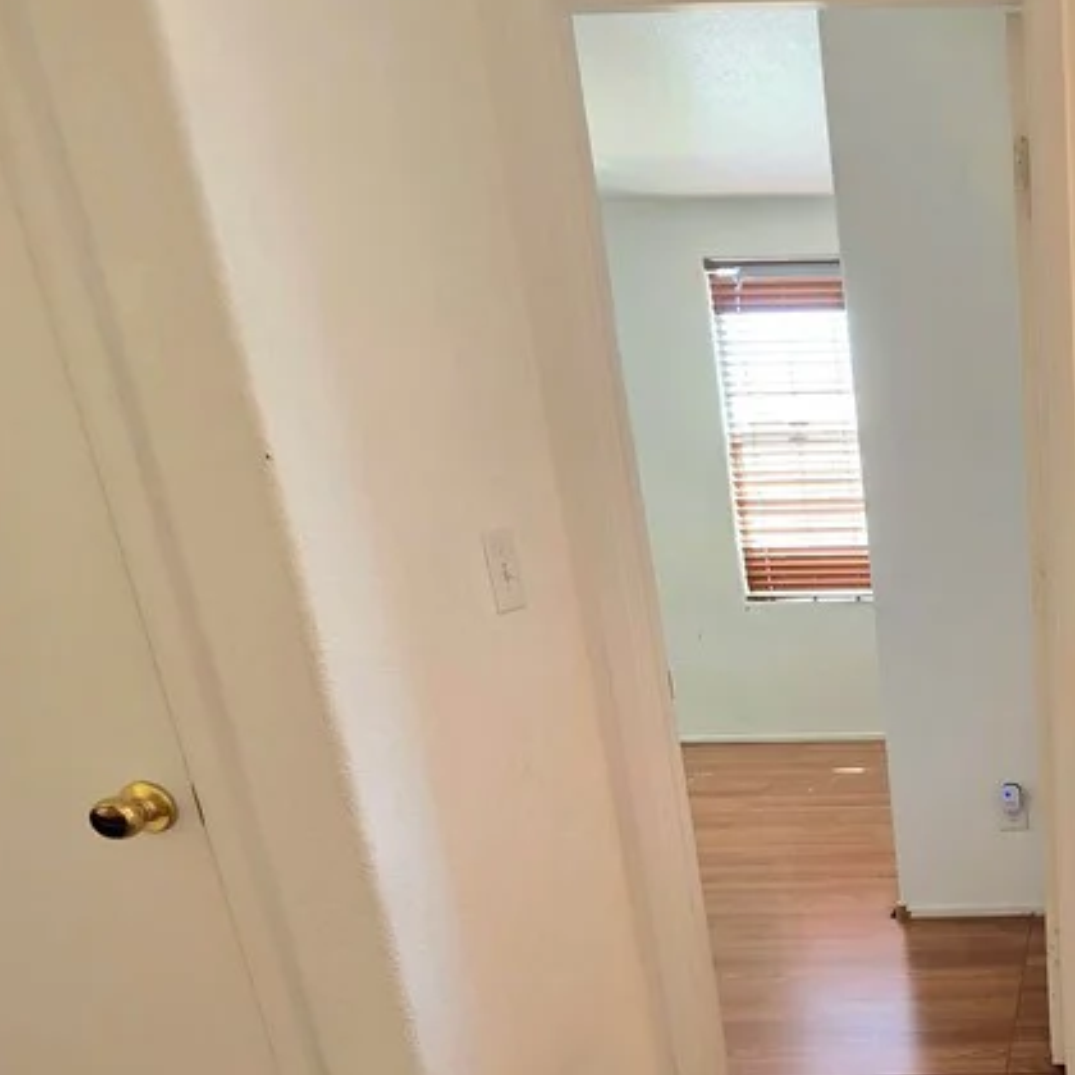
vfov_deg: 54.8
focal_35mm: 28
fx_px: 984
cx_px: 1136
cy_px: 799
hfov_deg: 45.5
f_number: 1.9
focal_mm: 2.2
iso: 200
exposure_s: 1/60.2
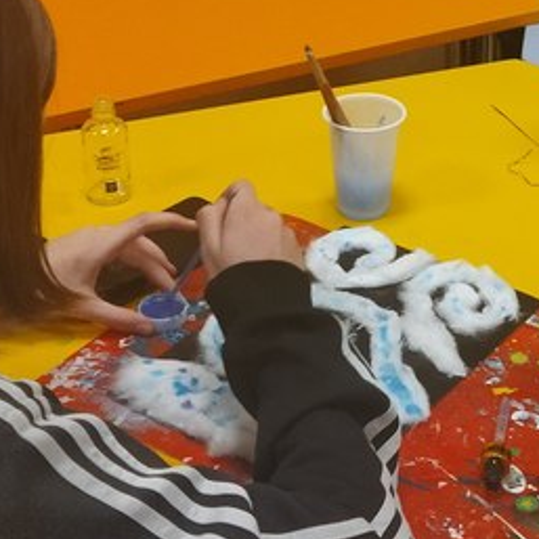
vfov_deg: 18.5
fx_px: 1638
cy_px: 117
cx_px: 505
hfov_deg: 18.3
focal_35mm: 93
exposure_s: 1/50
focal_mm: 4.71
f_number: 1.79
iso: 266
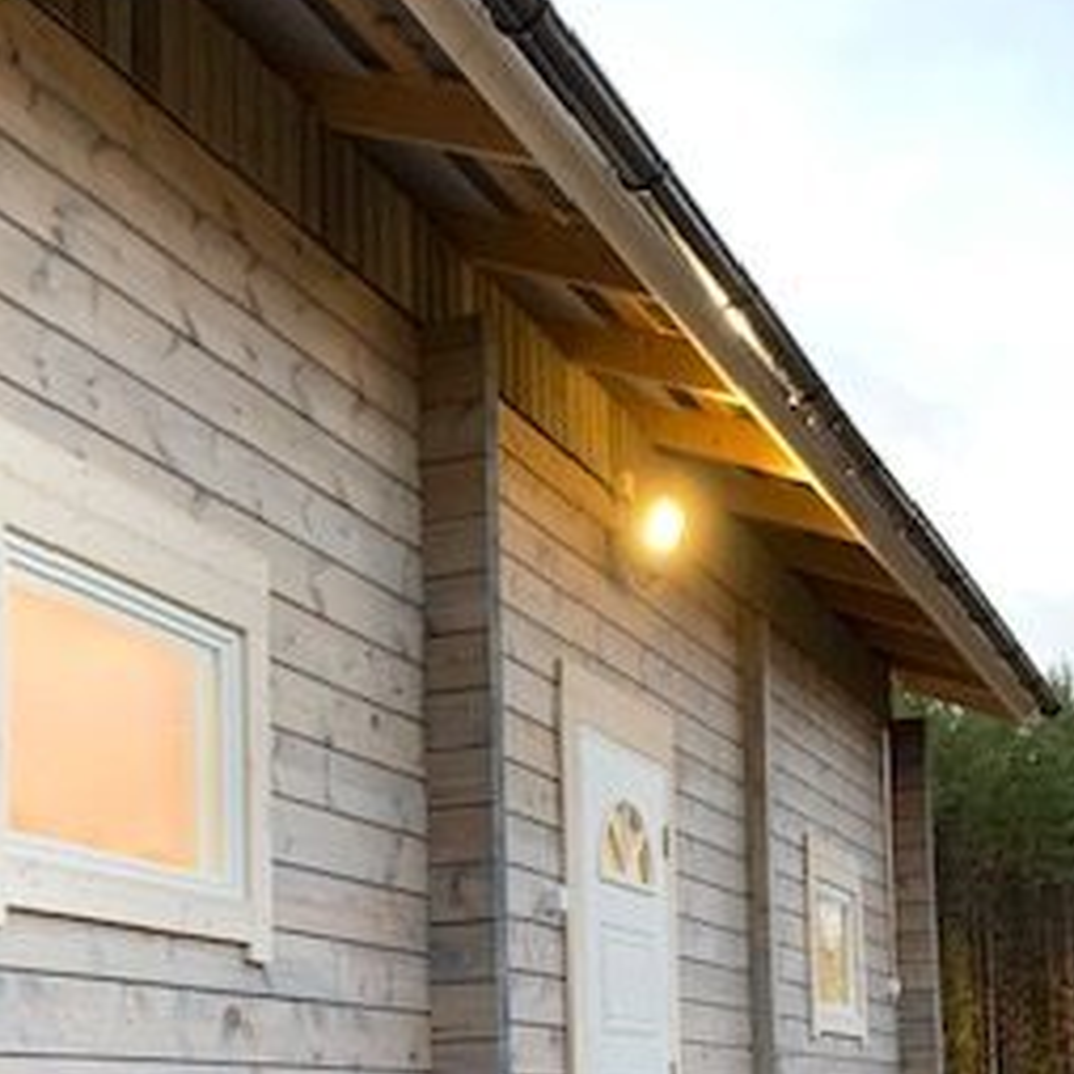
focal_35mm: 58
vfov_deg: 28.5
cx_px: 397
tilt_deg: +6.4
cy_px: 951
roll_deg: +1.1
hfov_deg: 29.4
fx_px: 2036
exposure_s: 1/50
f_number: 1.8
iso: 100
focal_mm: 4.25
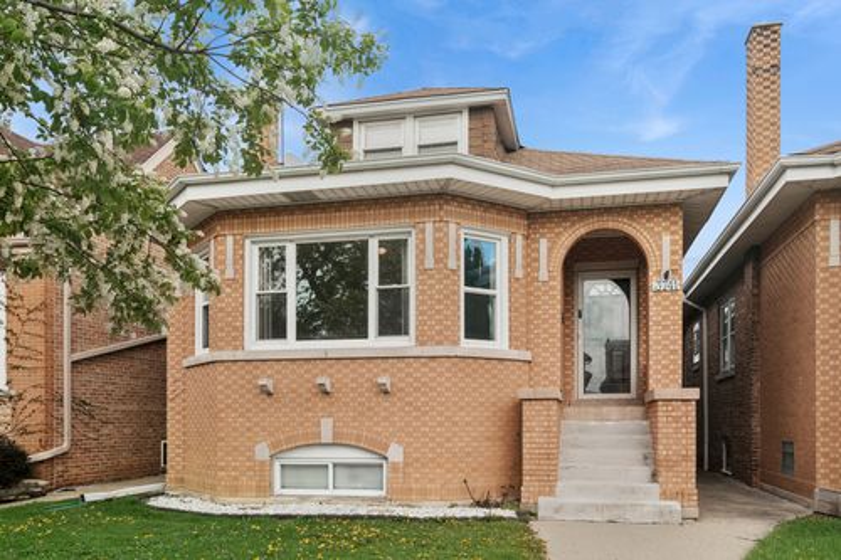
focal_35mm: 27
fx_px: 631
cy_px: 280
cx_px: 420
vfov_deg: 47.9
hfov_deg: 67.4
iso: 200
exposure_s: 1/250
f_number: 8
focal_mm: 18
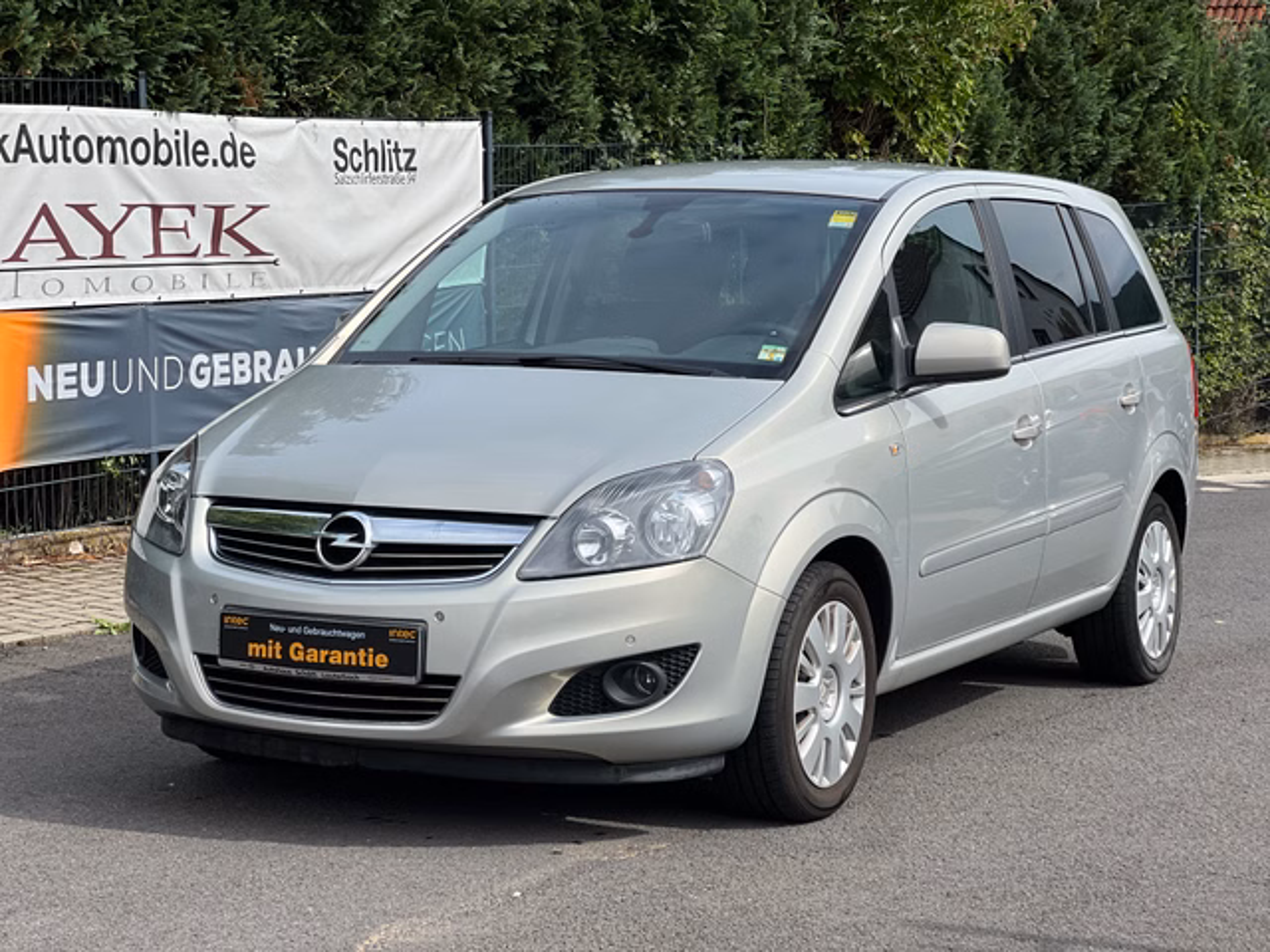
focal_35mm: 77
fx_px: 2825
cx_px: 635
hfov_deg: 25.3
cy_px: 476
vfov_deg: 19.1
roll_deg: +0.9
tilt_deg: -6.6
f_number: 2.8
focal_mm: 9
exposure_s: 1/732
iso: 32
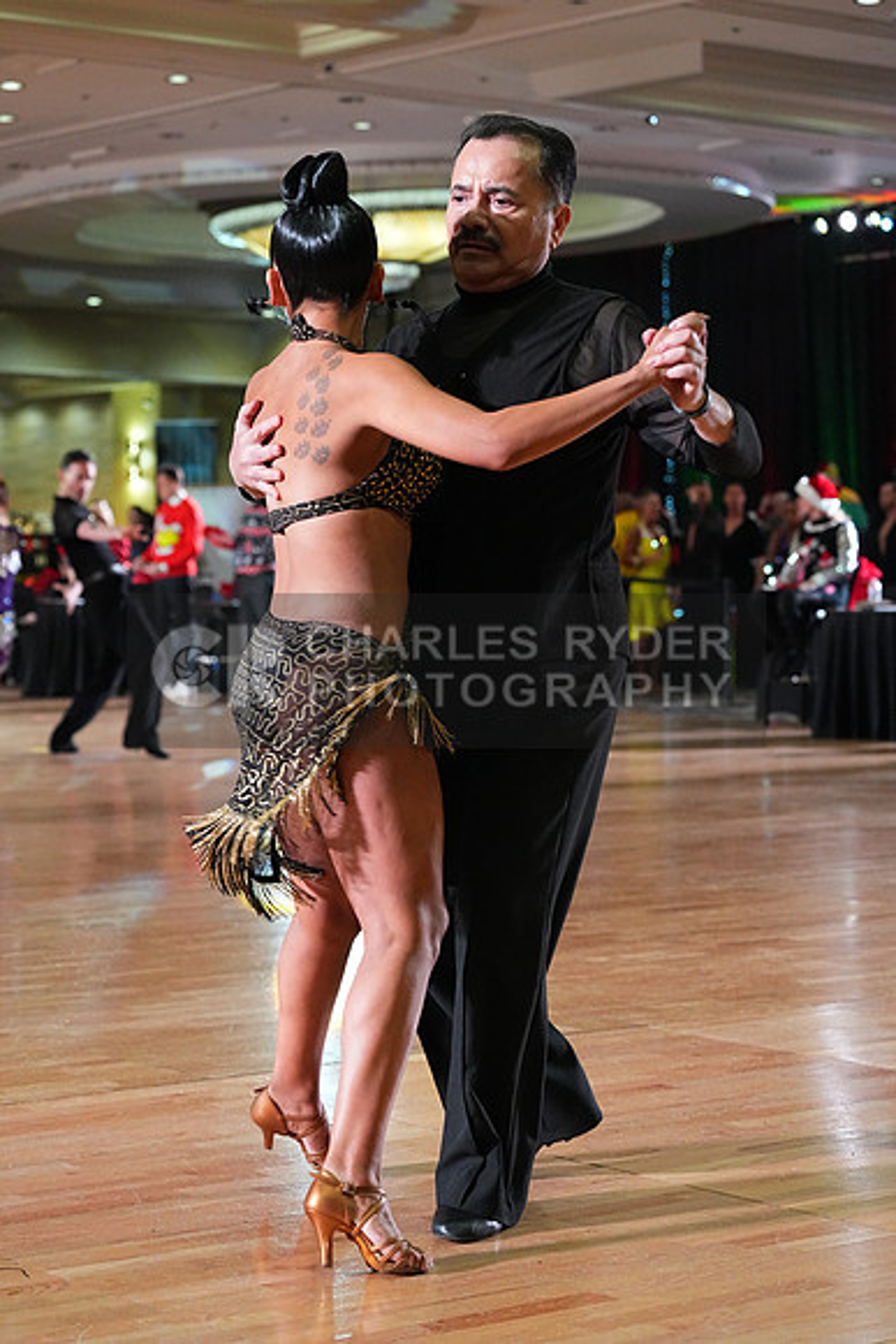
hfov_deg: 17.3
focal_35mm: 79
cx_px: 448
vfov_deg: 25.7
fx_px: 2947
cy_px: 672
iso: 8000
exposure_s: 1/400
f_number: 5
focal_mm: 79
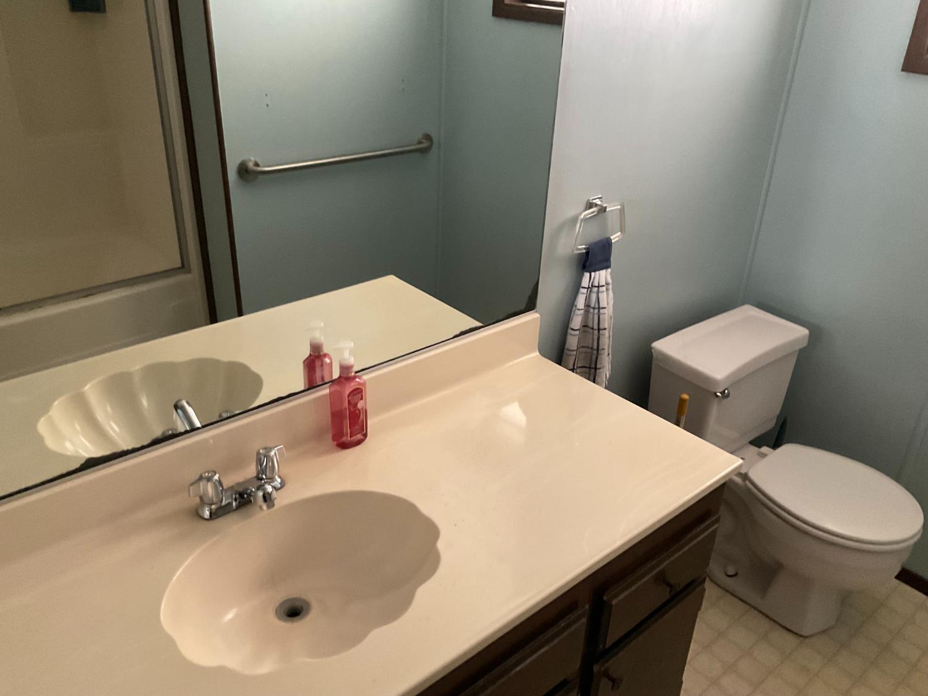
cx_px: 464
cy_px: 348
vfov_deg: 48.2
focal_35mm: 29
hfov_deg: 61.7
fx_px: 777
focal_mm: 3
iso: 250
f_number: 1.8
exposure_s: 1/30
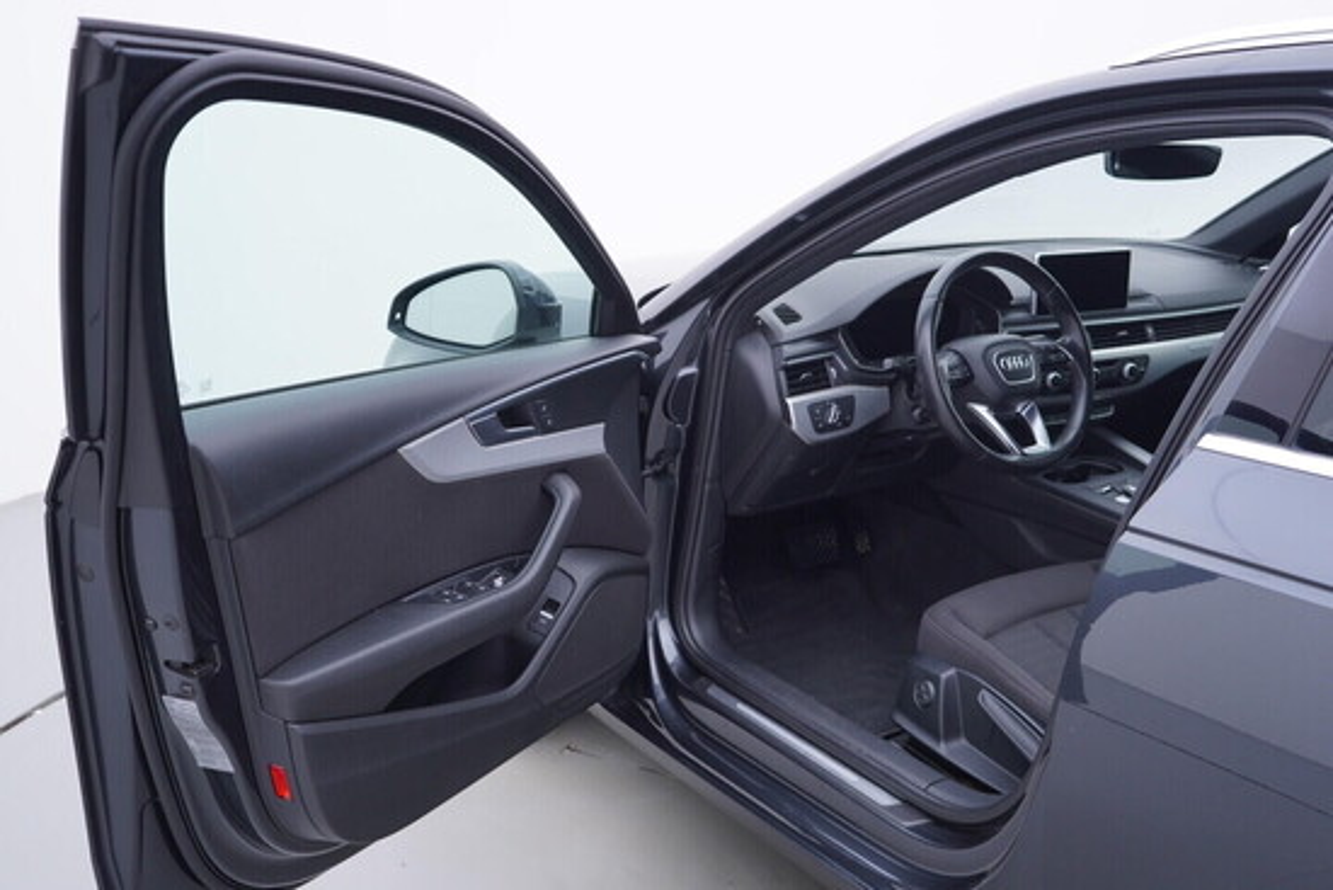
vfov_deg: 36.9
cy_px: 445
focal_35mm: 36
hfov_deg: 53.1
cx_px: 666
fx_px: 1333
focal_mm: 24
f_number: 3.2
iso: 125
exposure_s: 1/50
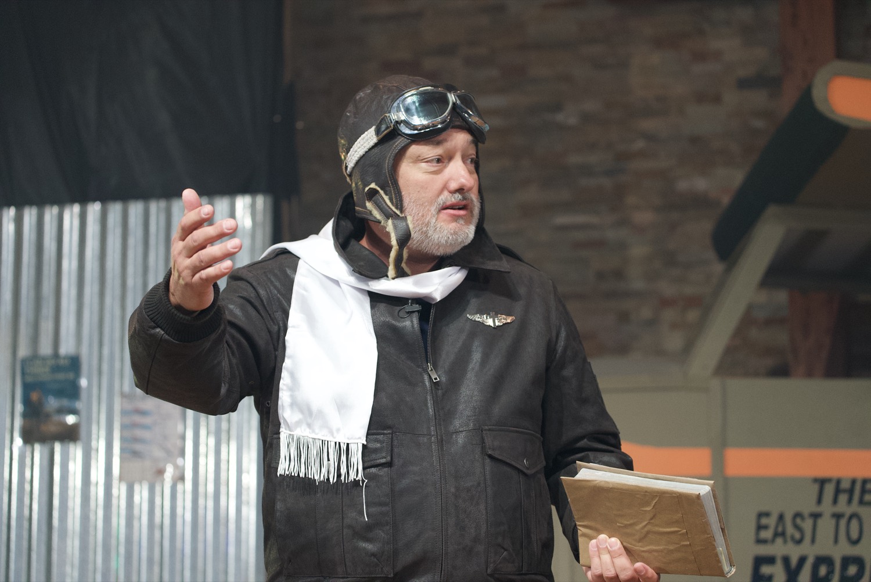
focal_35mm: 100
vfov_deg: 13.7
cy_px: 291
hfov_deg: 20.4
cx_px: 436
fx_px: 2421
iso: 4000
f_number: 4.5
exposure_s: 1/160
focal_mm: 100
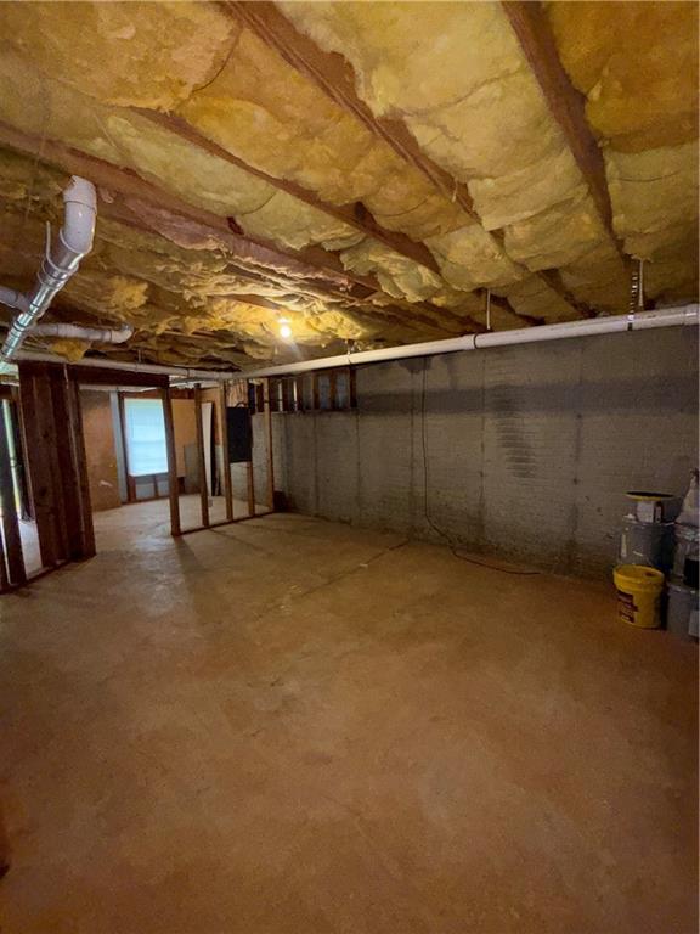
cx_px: 350
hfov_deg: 85.7
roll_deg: +0.4
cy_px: 467
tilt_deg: -6.5
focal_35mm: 14
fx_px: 377
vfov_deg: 102.1
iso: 250
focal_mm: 2.22
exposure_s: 1/60
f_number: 2.2
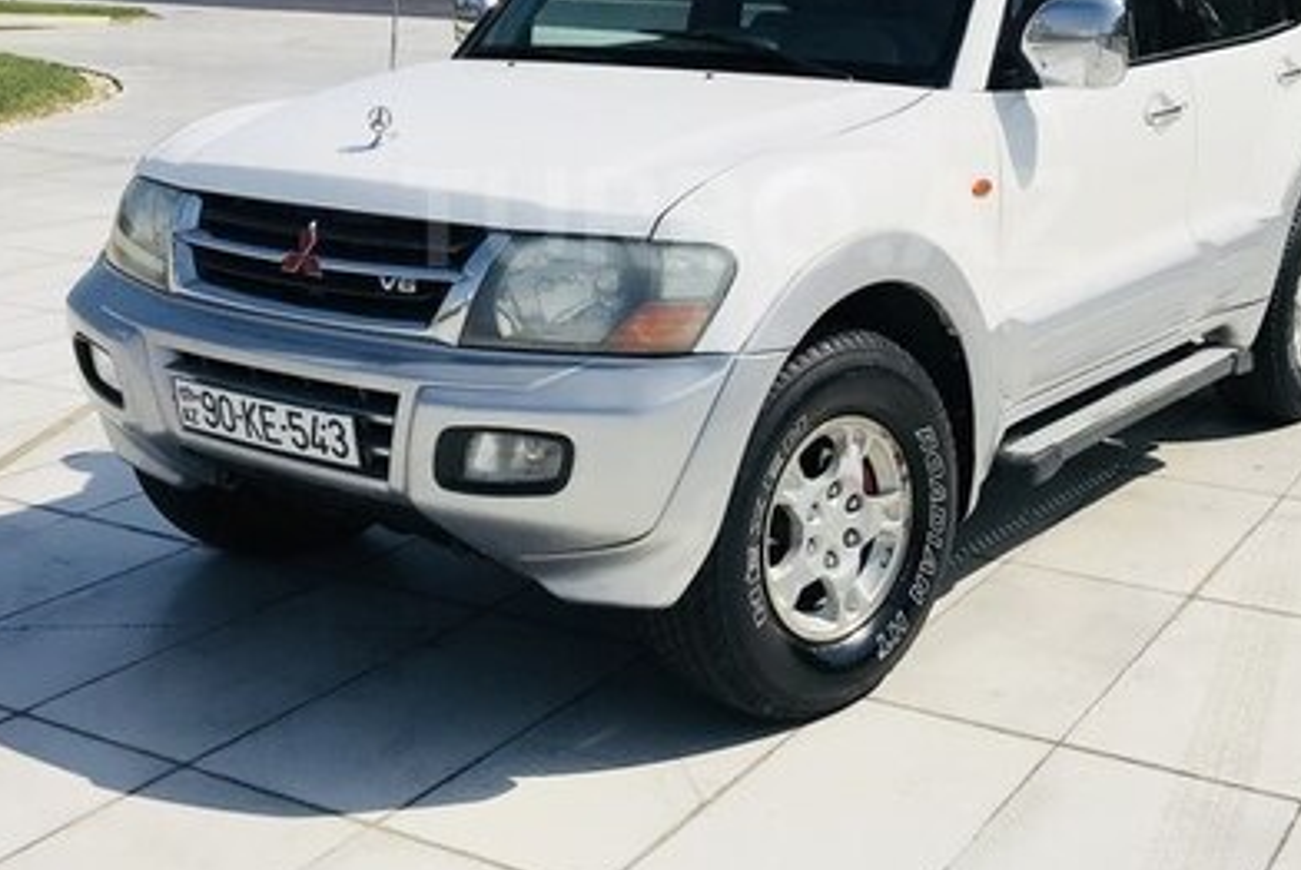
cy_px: 218
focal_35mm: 49
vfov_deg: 27.2
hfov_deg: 40.2
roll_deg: -0.3
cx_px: 740
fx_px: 1772
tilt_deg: -8.4
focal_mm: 3.99
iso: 25
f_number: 1.8
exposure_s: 1/6410
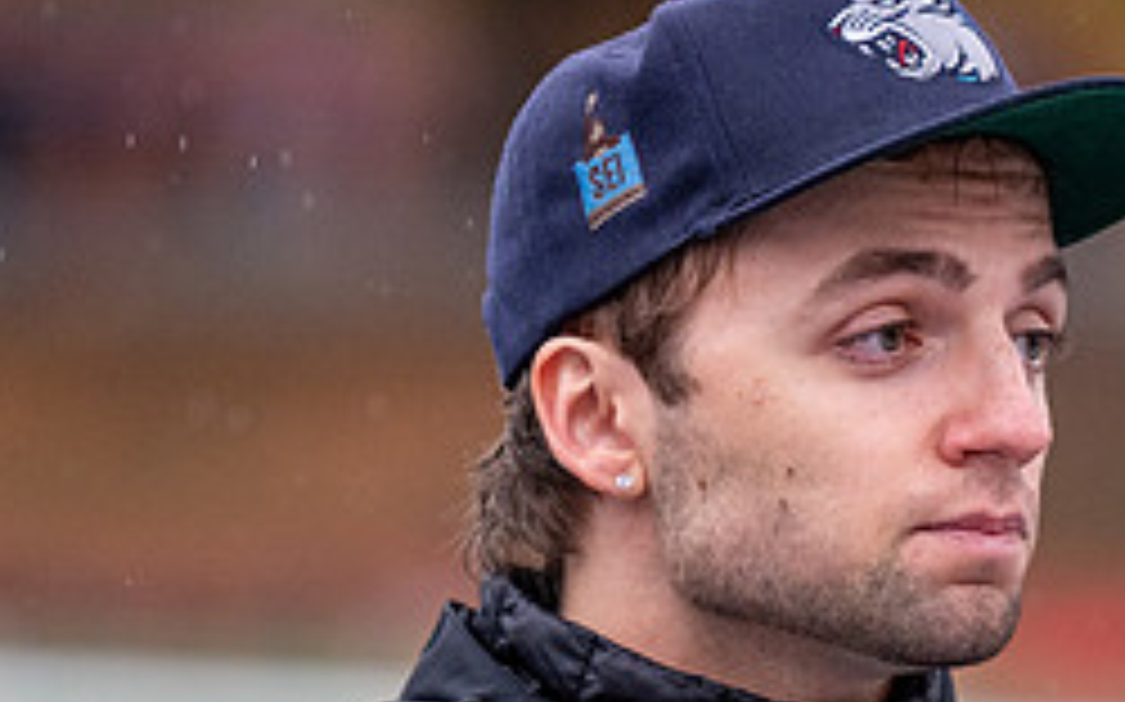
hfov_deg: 3.9
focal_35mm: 536
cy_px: 582
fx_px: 16426
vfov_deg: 2.4
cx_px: 886
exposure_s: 1/1000
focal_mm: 200
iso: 2000
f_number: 2.8
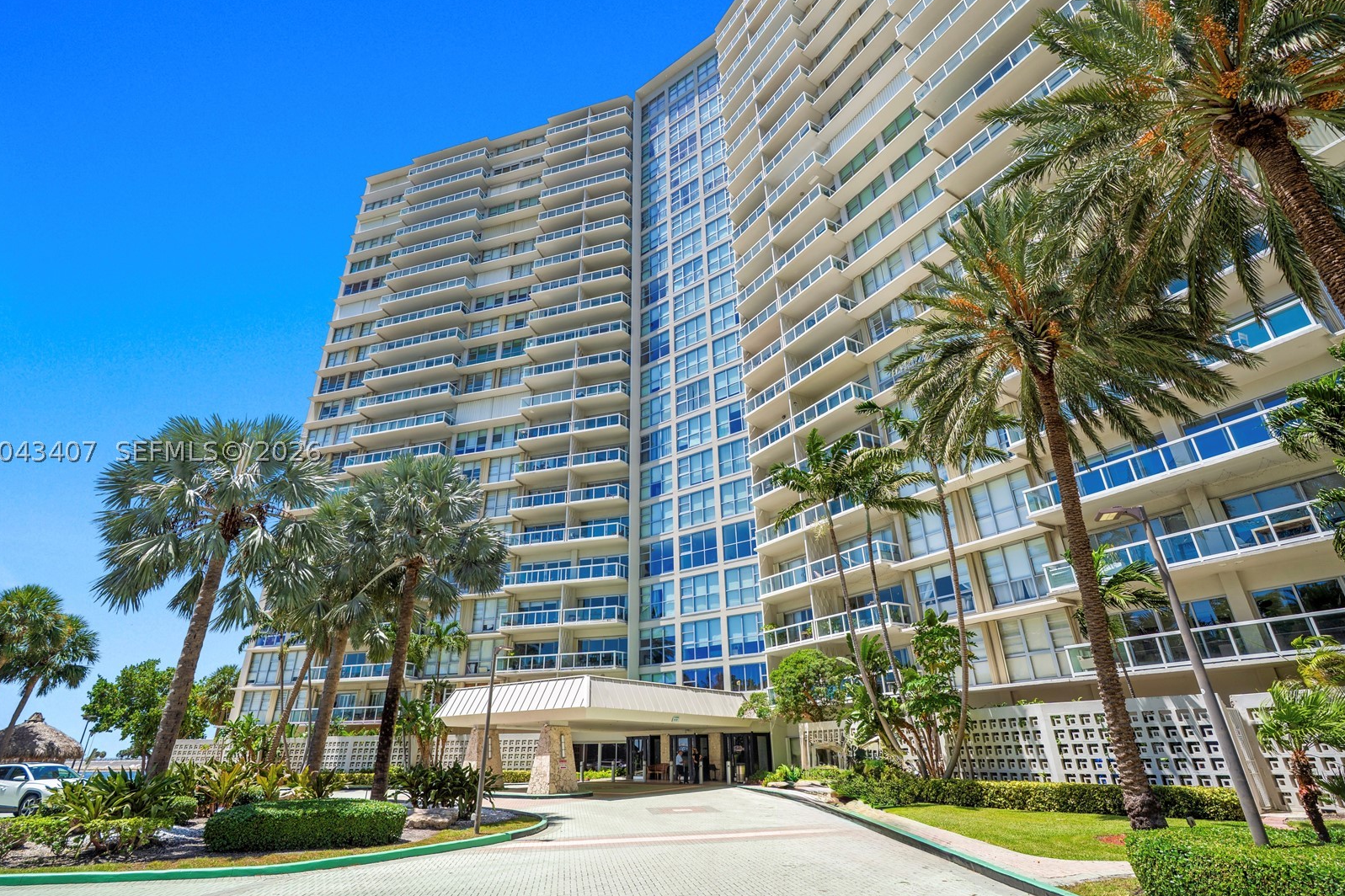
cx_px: 652
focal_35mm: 17
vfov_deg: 70.4
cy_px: 450
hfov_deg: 93.3
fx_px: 635
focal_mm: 16
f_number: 5
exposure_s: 1/500
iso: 100
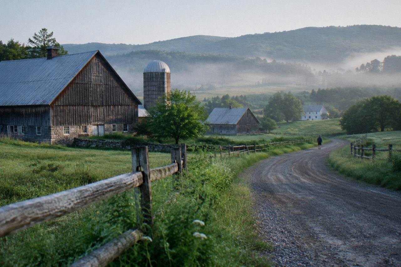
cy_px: 134
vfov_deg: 46.4
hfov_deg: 65.5
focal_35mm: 28
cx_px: 200
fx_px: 312
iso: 500
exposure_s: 1/250
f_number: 10
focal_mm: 28
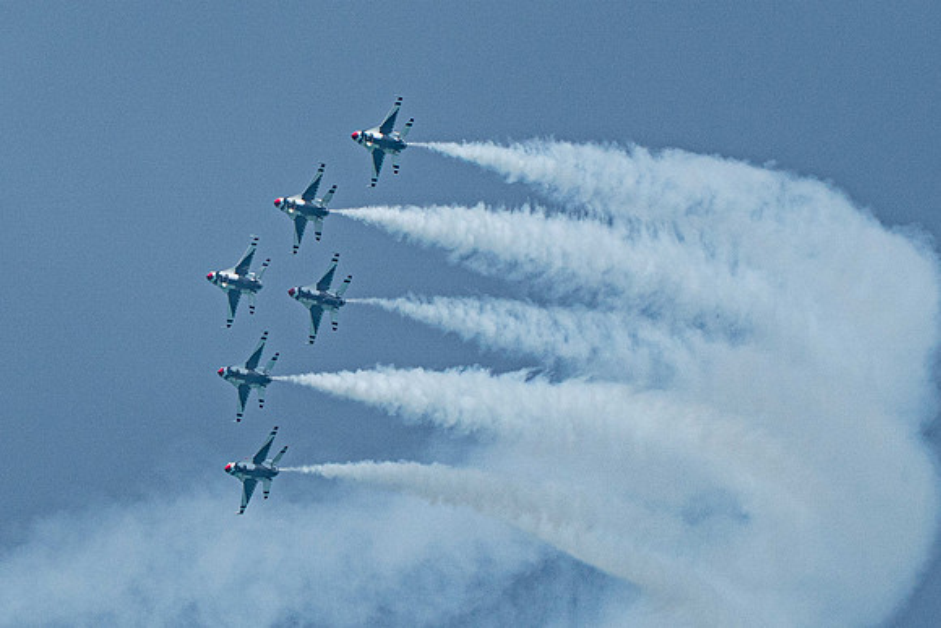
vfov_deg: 1.4
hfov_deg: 2.1
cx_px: 373
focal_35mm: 1005
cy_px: 311
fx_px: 26265
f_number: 10
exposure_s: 1/2000
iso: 640
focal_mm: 400
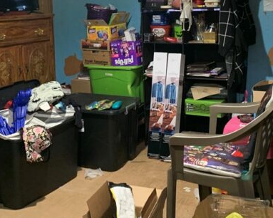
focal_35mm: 53
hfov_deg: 35.3
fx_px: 428
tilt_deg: -4.3
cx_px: 164
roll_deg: +1.7
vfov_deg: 27.7
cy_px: 31
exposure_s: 1/30
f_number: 1.8
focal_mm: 4.25
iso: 640
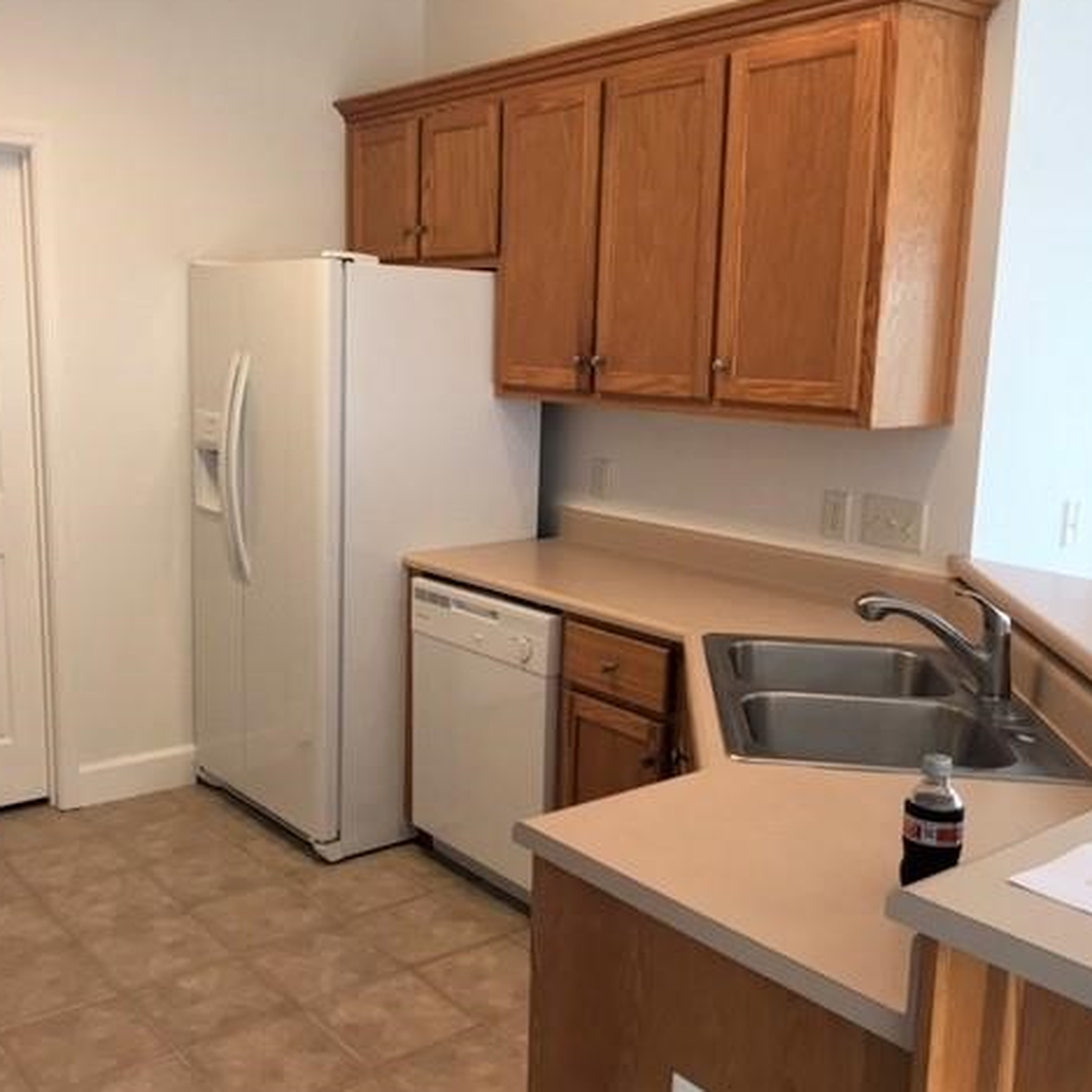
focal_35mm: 35
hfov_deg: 47.0
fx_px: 1249
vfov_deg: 47.2
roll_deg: -1.1
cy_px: 543
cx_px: 452
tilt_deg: -9.2
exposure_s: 1/15
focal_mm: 4.15
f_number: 2.2
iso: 25
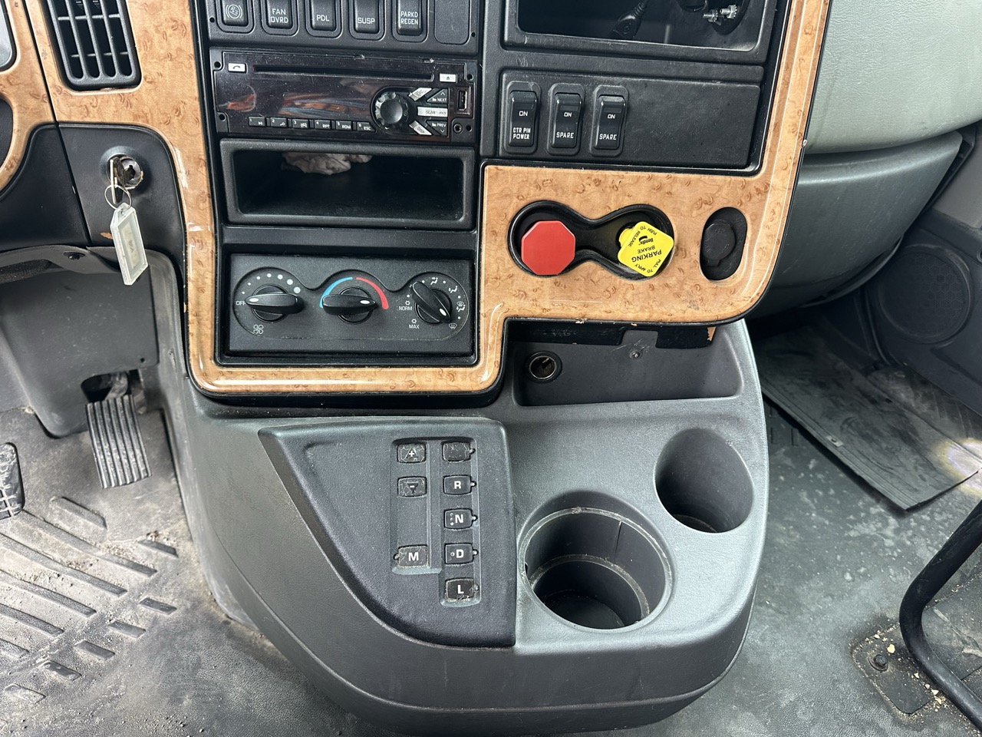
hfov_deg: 71.6
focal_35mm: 24
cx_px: 491
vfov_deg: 56.8
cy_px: 368
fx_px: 681
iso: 250
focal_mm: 6.86
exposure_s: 1/92
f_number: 1.78
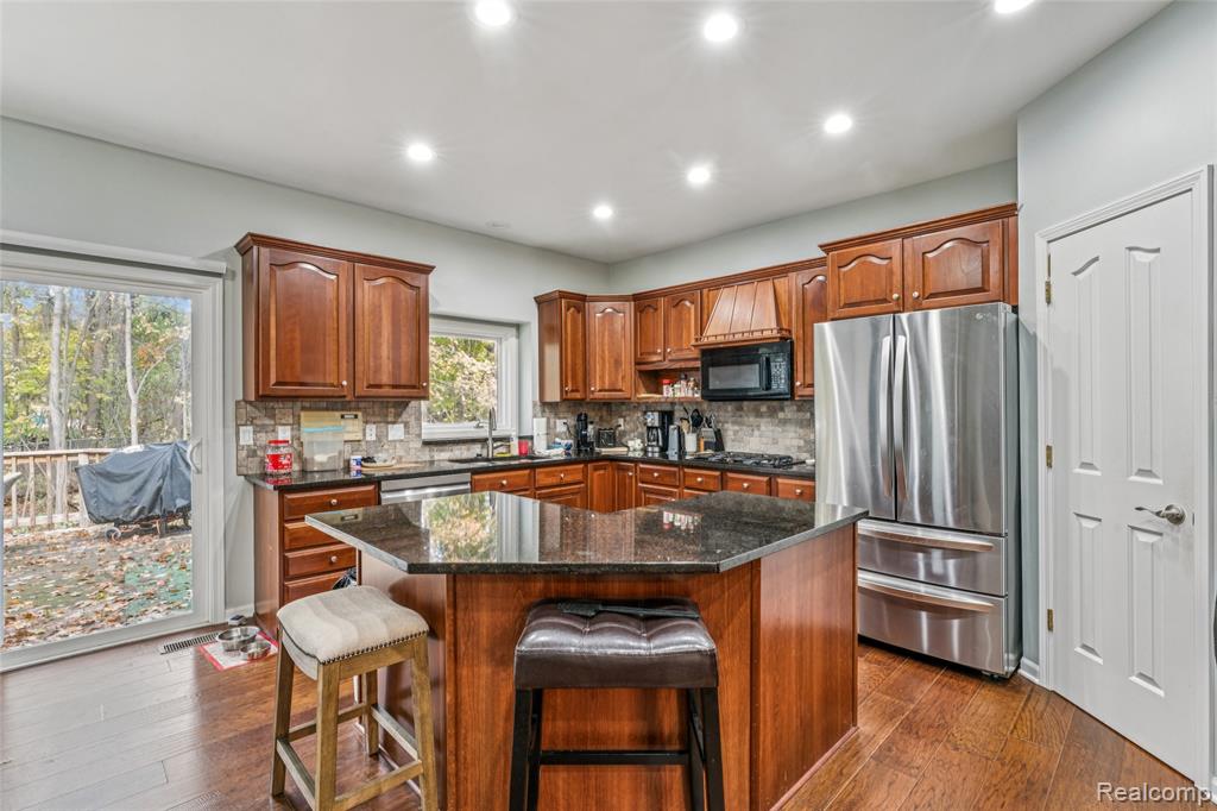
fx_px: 554
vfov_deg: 72.4
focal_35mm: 16
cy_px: 406
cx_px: 608
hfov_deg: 95.3
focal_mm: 16.4
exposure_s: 1.3
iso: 400
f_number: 13
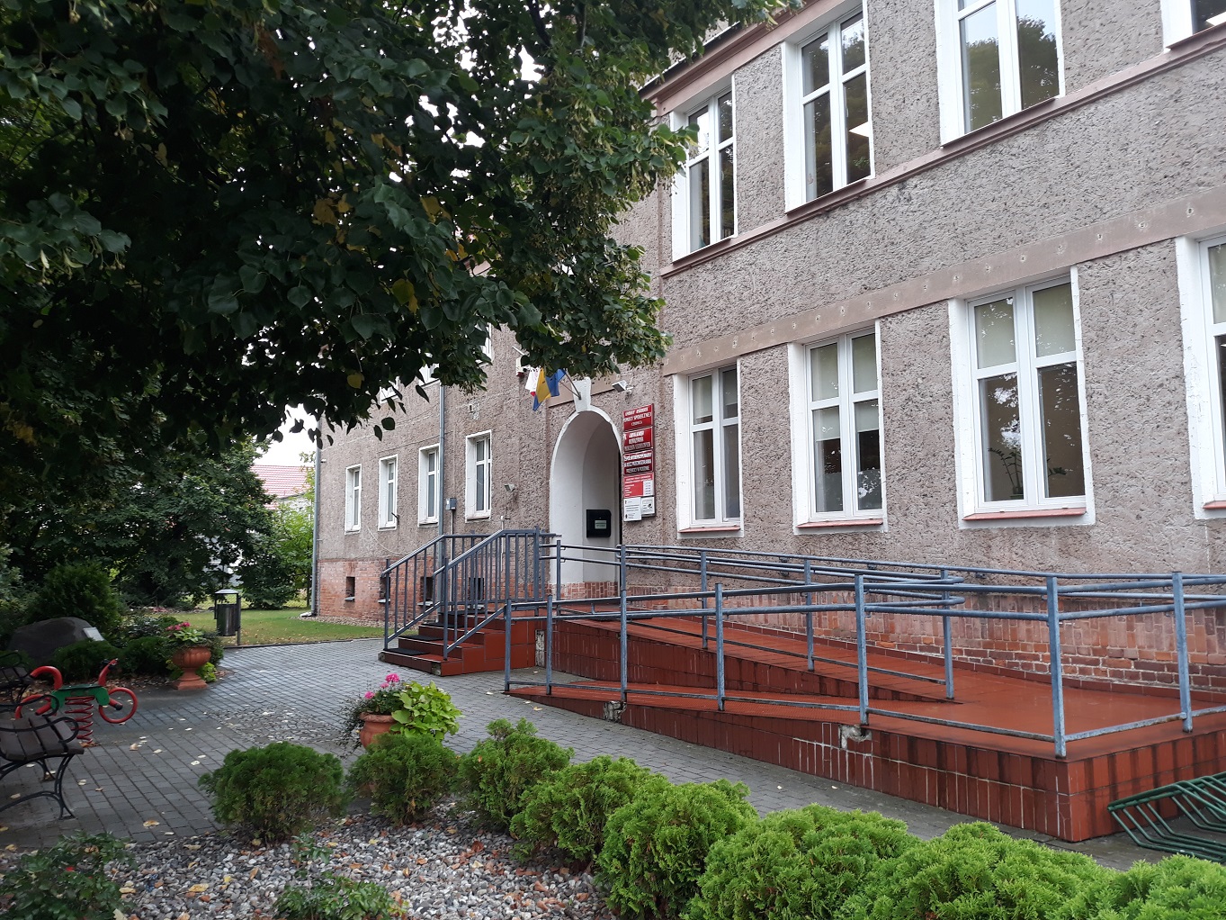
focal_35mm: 27
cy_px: 460
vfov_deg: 51.3
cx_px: 613
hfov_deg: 65.3
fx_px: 956
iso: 40
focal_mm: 3.71
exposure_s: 1/104
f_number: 1.7
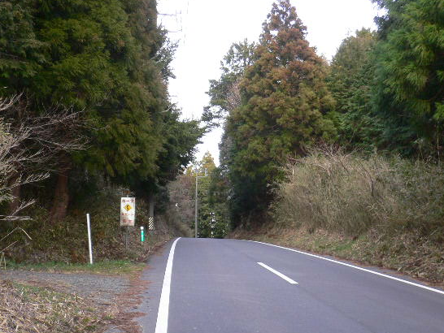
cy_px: 176
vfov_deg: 35.2
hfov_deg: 45.8
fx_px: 526
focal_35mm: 41
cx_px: 221
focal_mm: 5.8
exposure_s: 1/60
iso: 100
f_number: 2.8
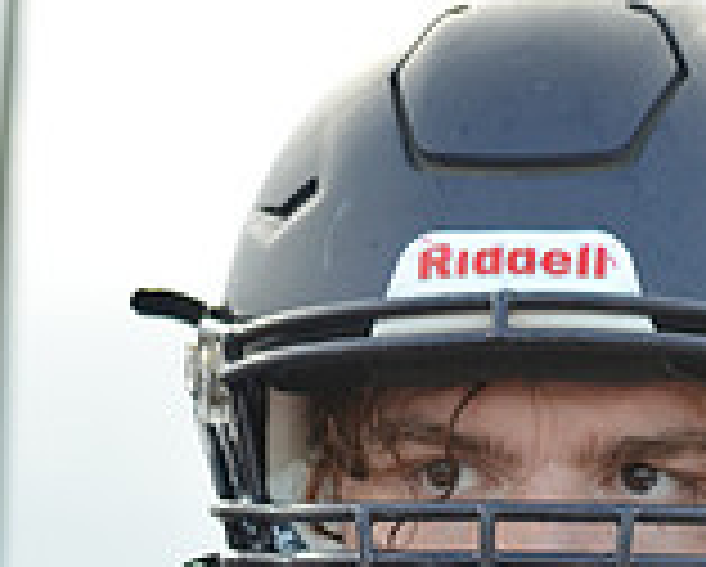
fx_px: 5957
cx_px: 522
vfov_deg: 5.3
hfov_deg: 6.8
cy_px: 1260
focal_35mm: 285
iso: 500
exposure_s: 1/500
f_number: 5.6
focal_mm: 55
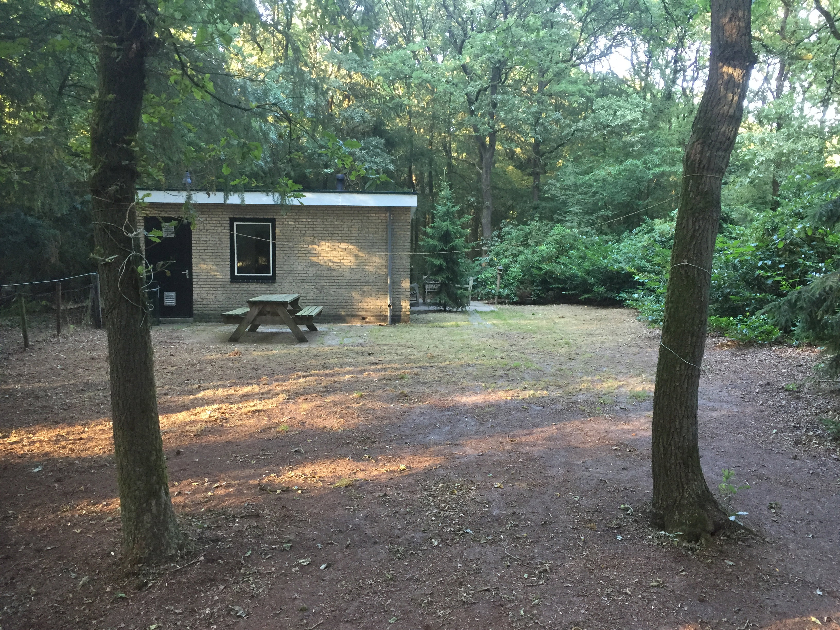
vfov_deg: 48.2
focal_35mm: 29
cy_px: 315
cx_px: 420
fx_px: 704
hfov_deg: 61.7
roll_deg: -0.1
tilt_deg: -5.5
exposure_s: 1/33
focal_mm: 4.15
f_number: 2.2
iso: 200
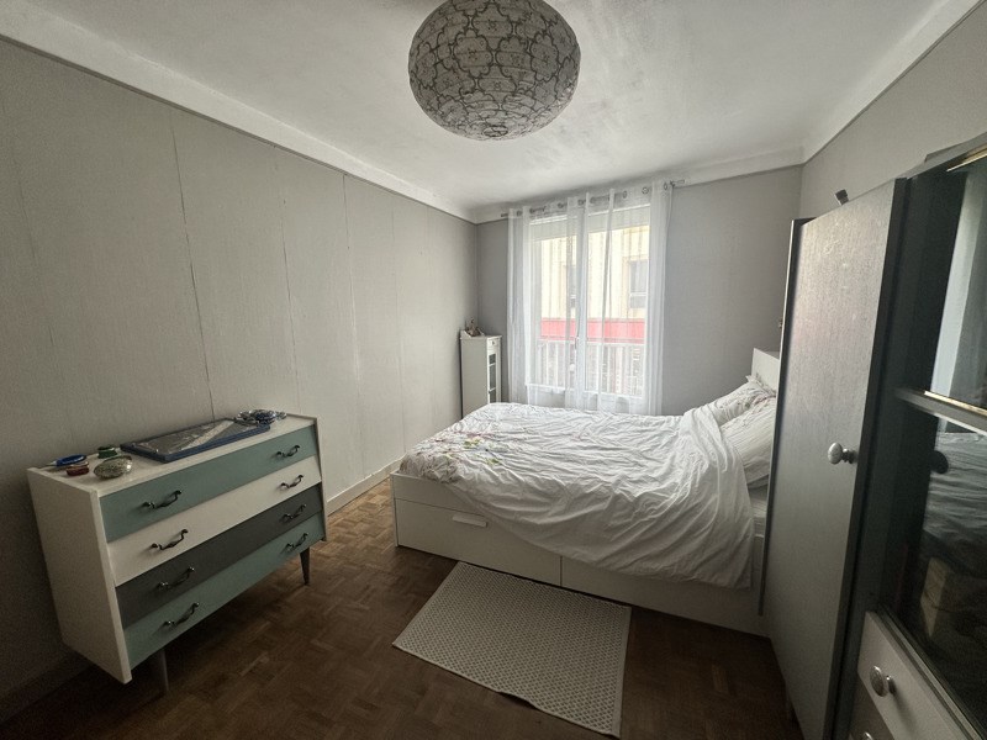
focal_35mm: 14
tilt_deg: -8.4
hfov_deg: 102.1
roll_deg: +1.0
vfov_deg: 85.7
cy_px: 370
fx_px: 399
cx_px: 494
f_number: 2.2
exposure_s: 1/100
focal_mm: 2.22
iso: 50
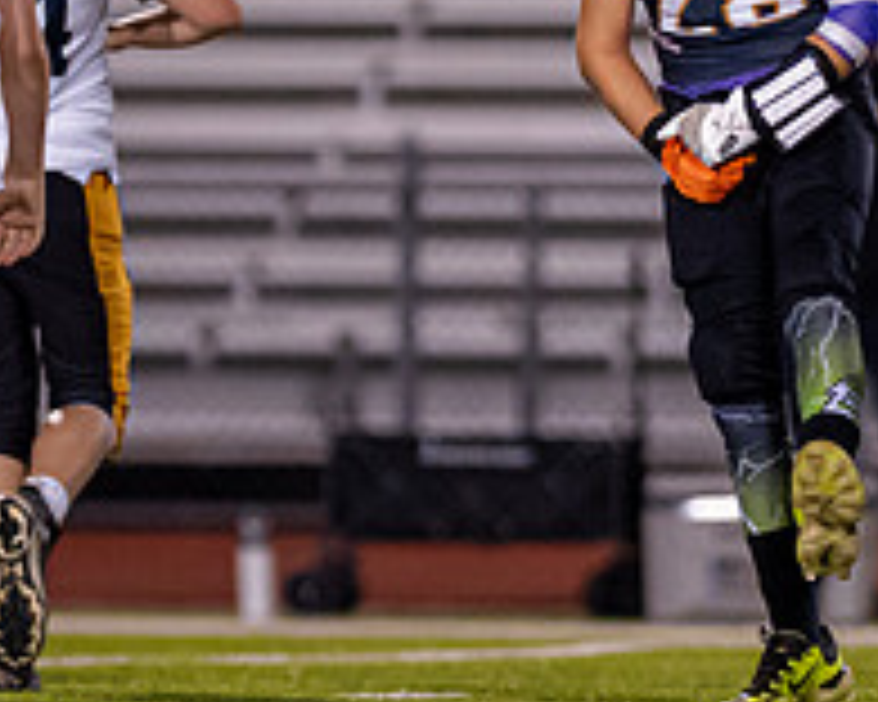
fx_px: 20996
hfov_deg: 2.4
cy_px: 152
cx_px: 826
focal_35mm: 808
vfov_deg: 1.9
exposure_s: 1/1250
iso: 2000
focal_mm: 135
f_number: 1.8
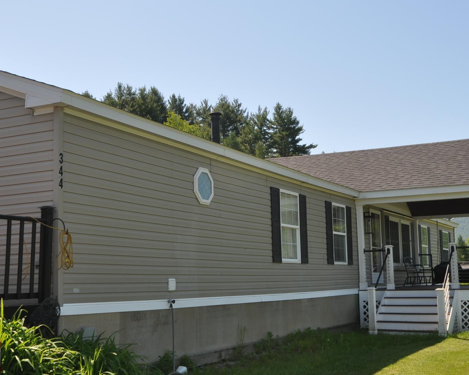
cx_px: 257
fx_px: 708
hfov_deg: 36.6
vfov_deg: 29.7
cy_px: 191
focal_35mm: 51
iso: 200
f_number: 10
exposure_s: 1/200
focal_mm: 24
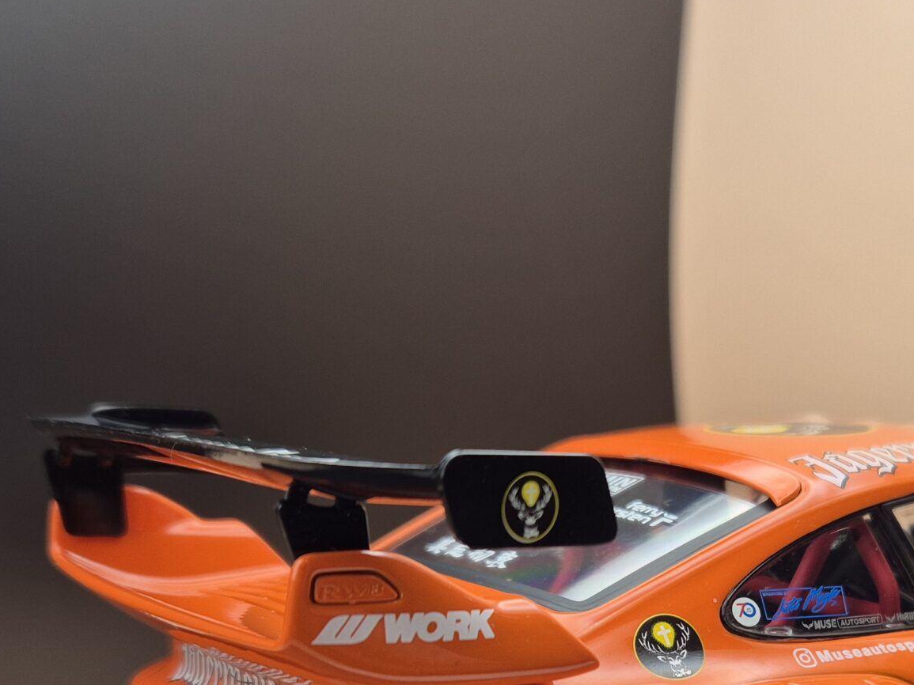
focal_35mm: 51
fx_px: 1346
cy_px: 660
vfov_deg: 27.2
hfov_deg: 36.6
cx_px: 688
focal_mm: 5.4
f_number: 1.8
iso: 40
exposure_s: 1/136
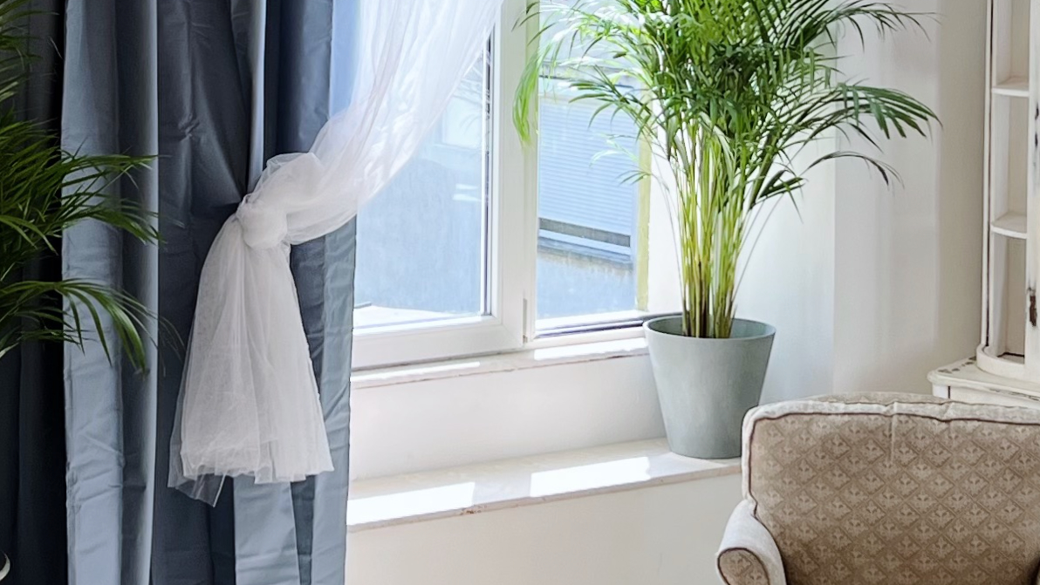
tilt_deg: -3.2
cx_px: 476
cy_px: -8
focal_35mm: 93
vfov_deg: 12.8
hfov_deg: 22.9
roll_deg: -1.0
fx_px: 2565
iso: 50
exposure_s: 1/567
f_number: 1.5
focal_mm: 5.7
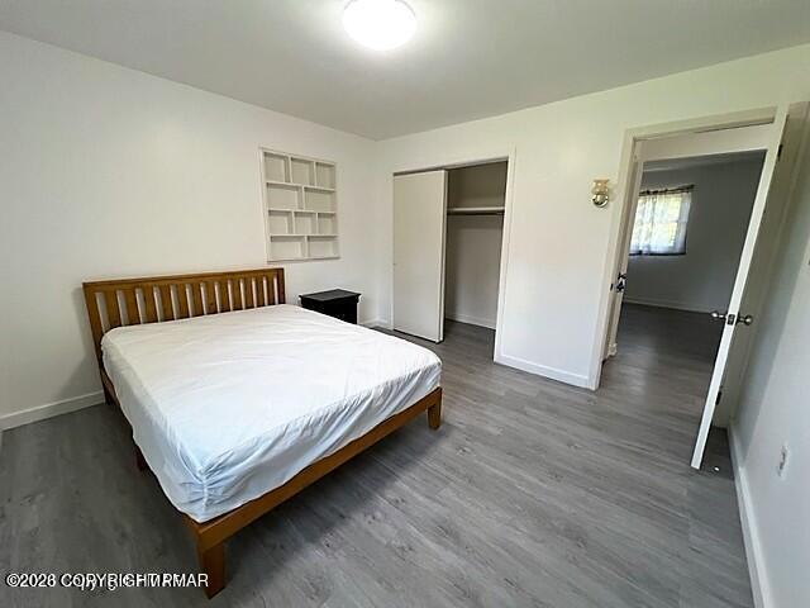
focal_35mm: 13
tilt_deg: -13.3
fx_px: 304
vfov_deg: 89.9
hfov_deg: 106.2
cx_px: 405
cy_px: 304
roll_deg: -0.4
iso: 125
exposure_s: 1/120
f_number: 1.8
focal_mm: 1.57
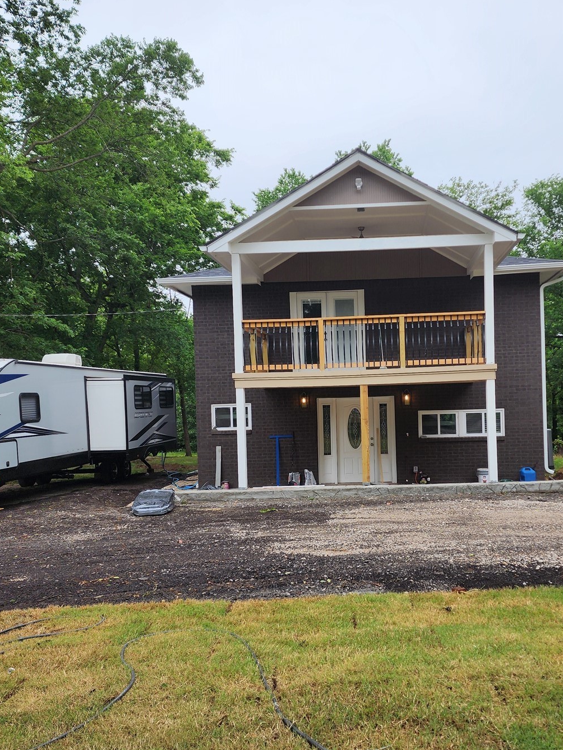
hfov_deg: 42.8
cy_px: 416
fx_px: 715
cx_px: 335
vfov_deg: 55.2
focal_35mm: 33
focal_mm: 6.4
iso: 12
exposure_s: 1/427
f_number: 1.8
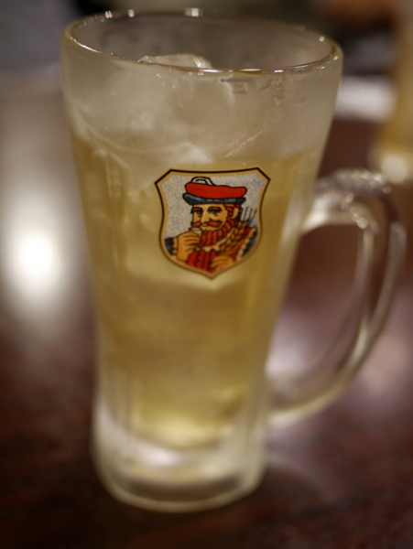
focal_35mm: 40
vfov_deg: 46.8
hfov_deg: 36.0
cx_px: 206
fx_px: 635
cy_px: 274
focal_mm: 20
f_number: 1.7
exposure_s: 1/60
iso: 800
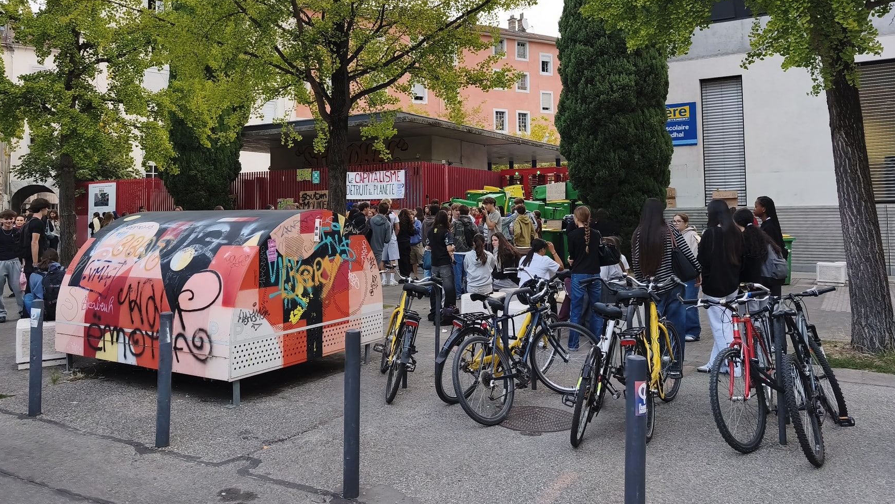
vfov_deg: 39.8
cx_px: 425
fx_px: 688
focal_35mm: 29
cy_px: 176
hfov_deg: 66.0
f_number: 1.7
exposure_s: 1/100
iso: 160
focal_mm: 6.06
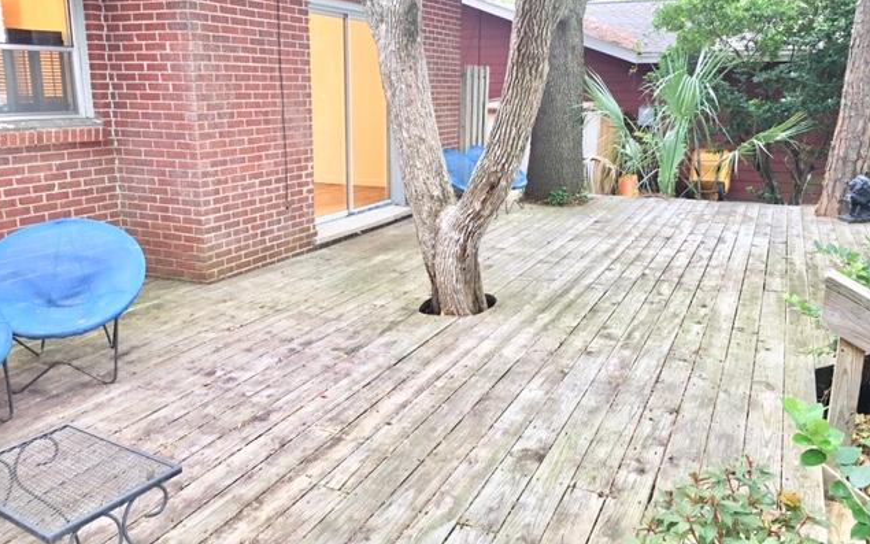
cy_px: 259
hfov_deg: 61.2
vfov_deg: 40.6
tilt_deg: -11.9
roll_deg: -0.6
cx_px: 434
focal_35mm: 31
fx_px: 735
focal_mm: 4.15
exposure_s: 1/15
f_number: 2.2
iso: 50
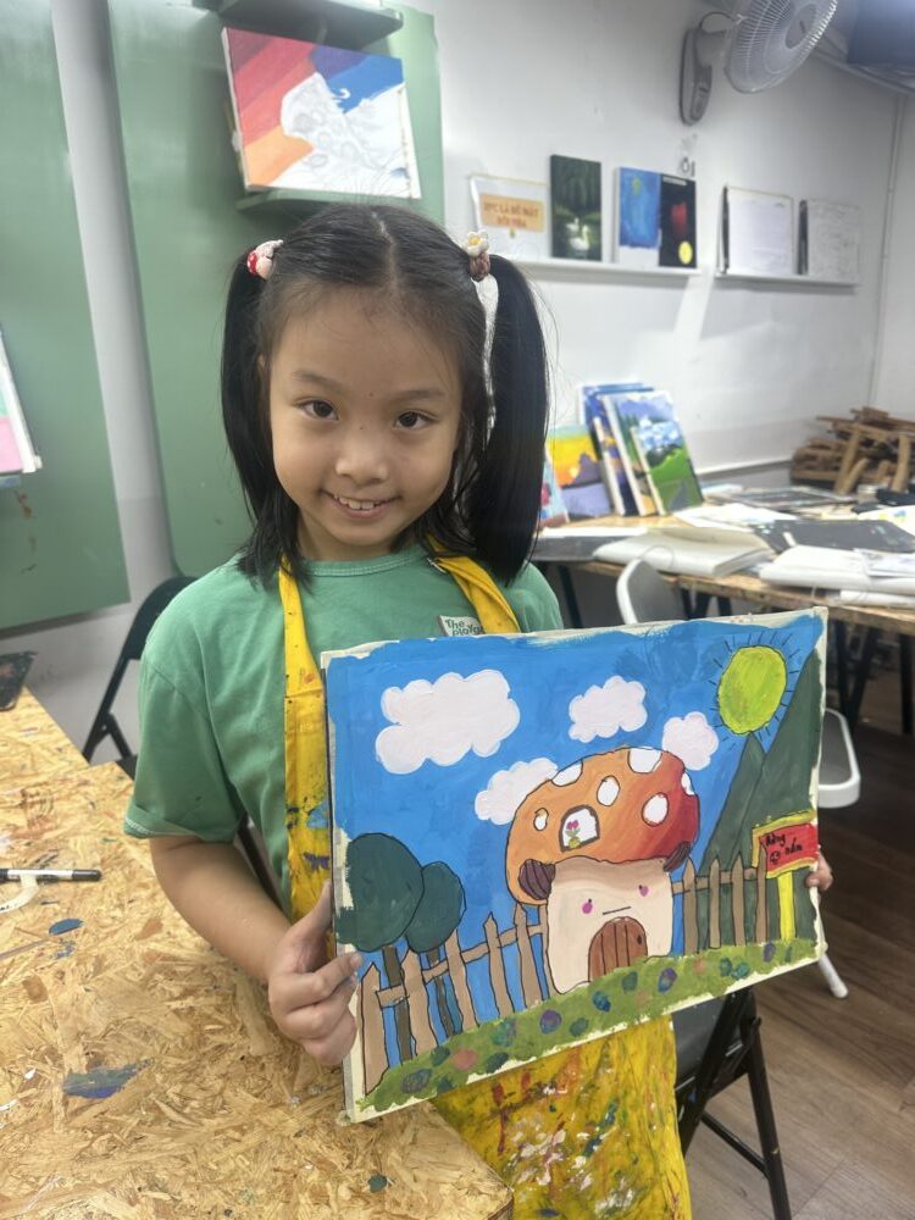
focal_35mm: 24
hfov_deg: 56.8
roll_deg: +0.7
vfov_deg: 71.6
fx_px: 846
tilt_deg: -16.4
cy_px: 610
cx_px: 458
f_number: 1.78
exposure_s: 1/100
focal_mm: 6.86
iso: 64
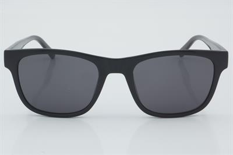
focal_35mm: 82
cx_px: 116
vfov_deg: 16.5
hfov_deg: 24.6
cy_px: 78
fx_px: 534
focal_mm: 55
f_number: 32
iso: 100
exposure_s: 1/4
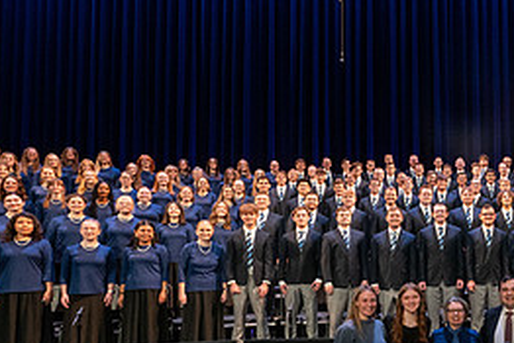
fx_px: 443
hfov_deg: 53.9
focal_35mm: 31
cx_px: 447
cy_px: 250
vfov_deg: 41.3
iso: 3200
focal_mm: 14
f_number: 9
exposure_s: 1/100
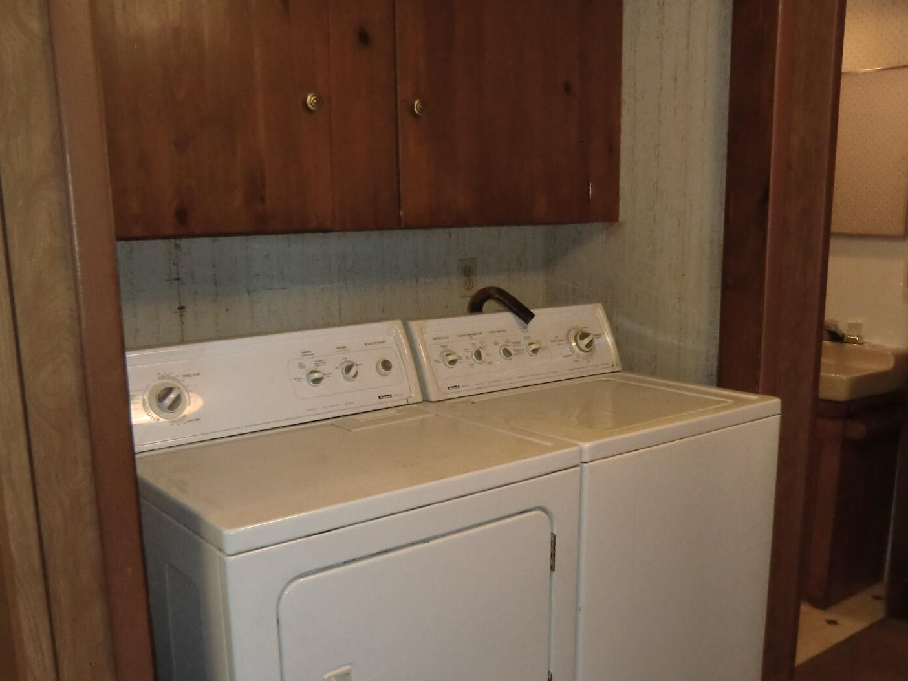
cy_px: 394
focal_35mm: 35
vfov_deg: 40.6
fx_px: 918
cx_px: 457
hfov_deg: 52.6
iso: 400
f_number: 3.2
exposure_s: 1/50
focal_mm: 4.3
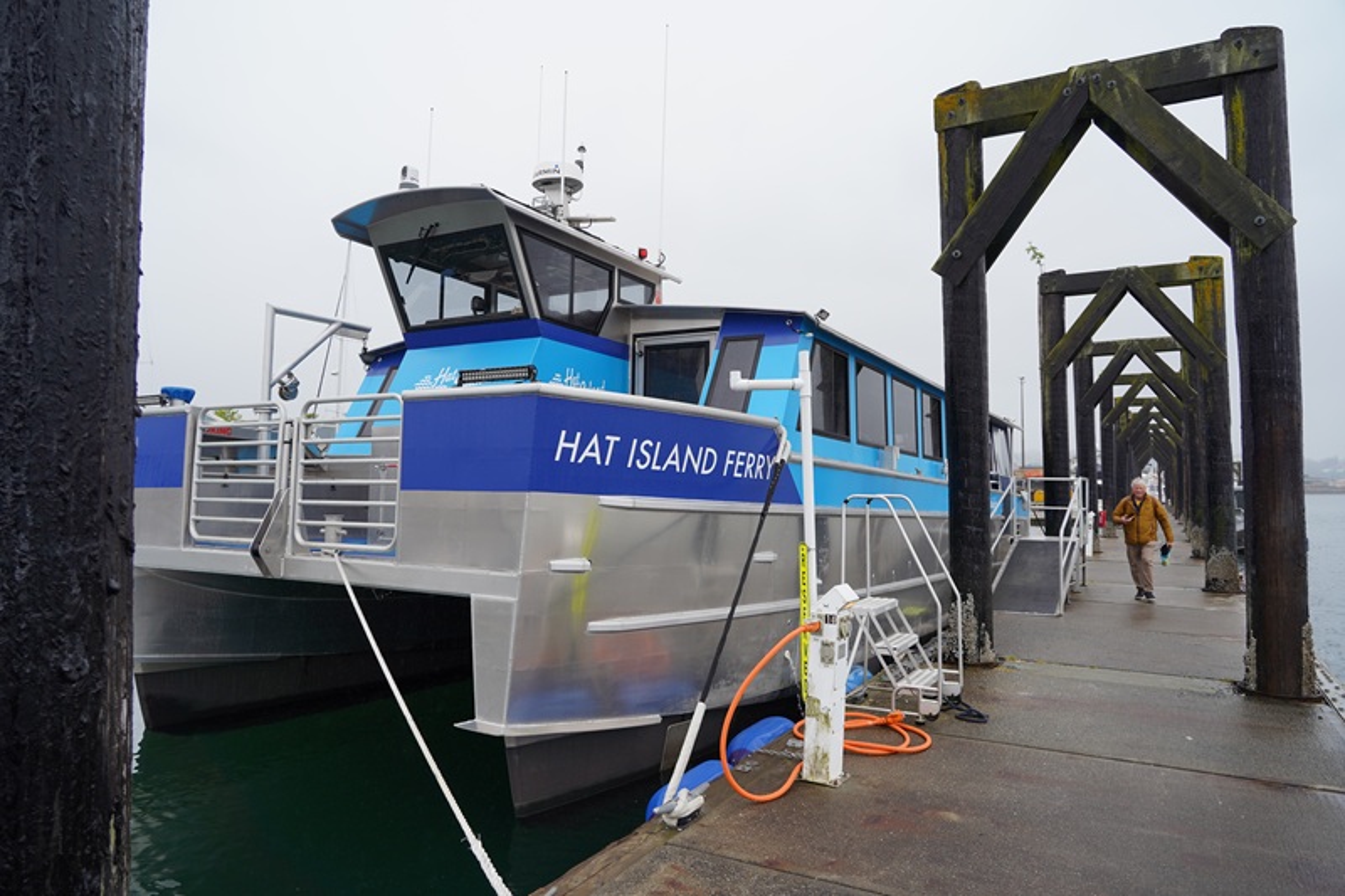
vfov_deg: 53.1
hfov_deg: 73.8
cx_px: 672
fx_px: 896
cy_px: 448
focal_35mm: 24
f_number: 4.5
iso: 100
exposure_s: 1/250
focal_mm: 24
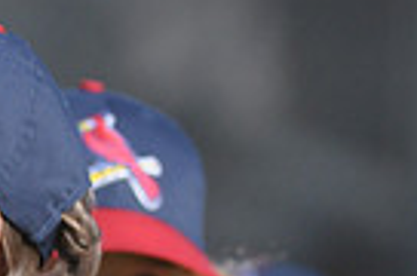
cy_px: 557
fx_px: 14780
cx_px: -276
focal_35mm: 1279
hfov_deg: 1.6
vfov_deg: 1.1
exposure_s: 1/2000
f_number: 4.5
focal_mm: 200
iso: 400
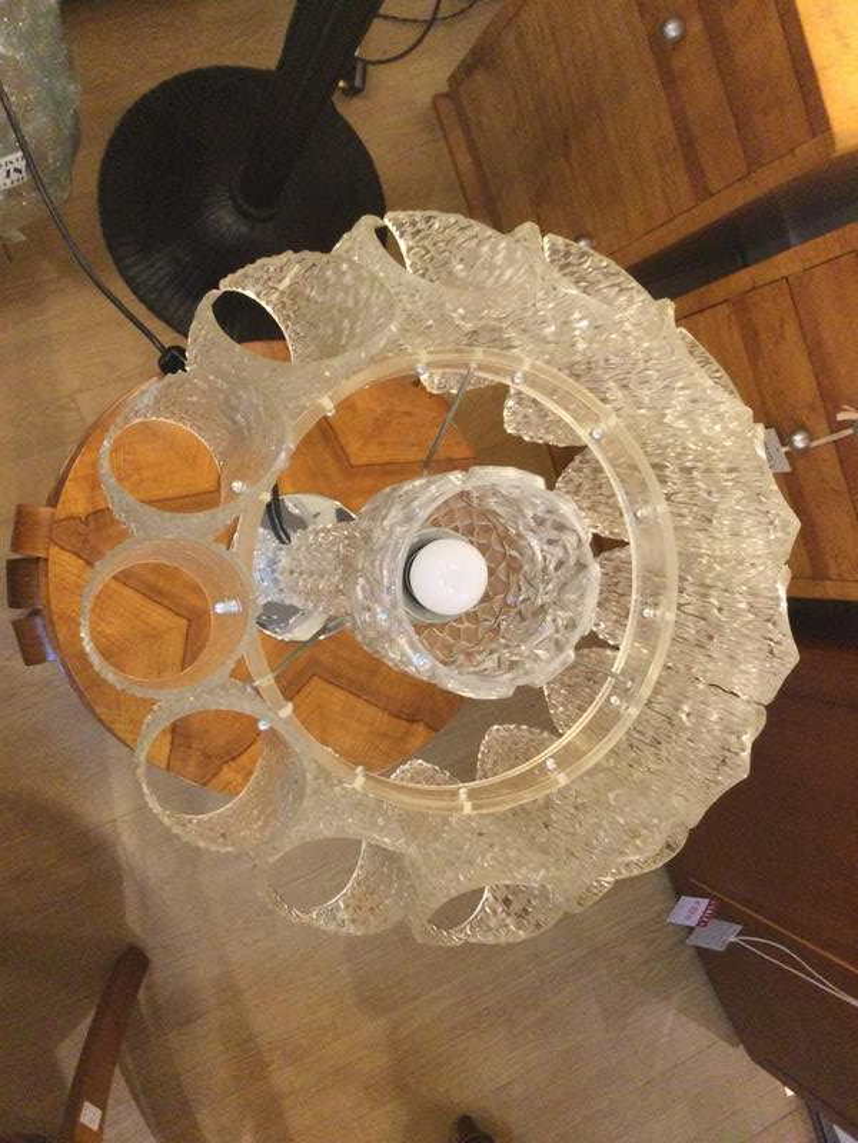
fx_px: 1024
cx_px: 429
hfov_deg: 45.4
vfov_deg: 58.4
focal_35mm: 31
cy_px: 572
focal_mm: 3.3
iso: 250
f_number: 2.4
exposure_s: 1/33
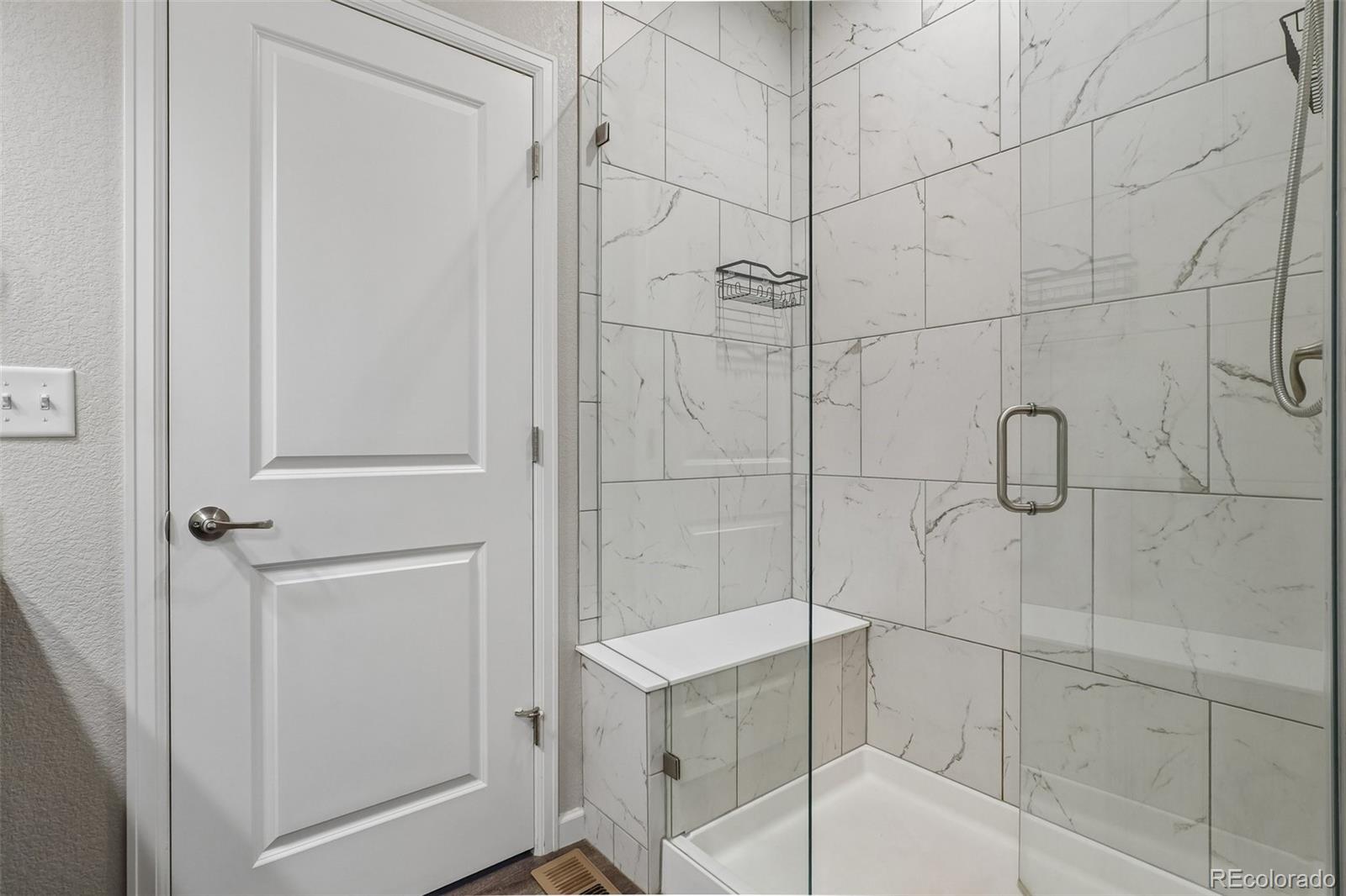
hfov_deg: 95.0
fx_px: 617
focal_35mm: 16
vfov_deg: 72.0
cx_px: 673
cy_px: 448
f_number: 8
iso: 500
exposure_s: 1/20
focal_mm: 11
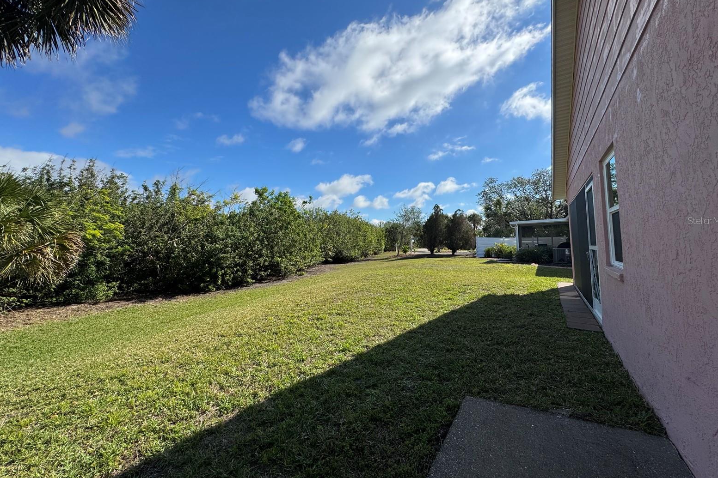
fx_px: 299
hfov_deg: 100.4
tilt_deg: +4.0
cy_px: 220
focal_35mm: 15
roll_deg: +0.5
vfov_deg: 77.2
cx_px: 362
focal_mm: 2.22
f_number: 2.2
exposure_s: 1/2874
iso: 50
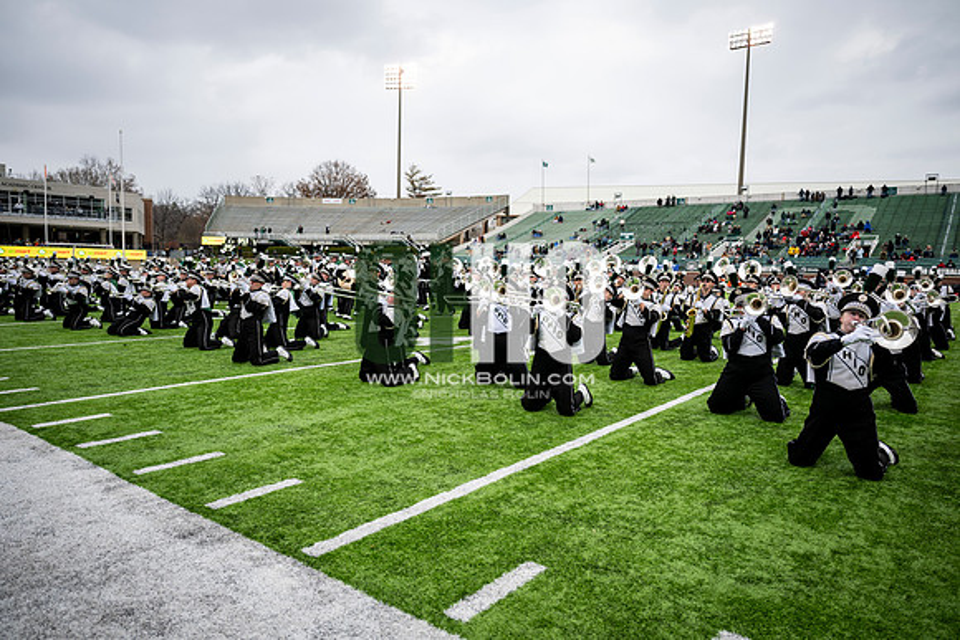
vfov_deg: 53.2
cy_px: 320
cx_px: 480
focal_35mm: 24
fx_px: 640
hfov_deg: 73.7
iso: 100
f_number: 2.8
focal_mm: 24
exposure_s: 1/500
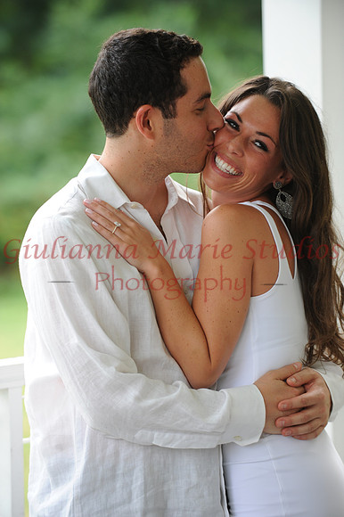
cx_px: 172
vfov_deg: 11.8
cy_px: 258
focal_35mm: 175
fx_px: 2511
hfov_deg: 7.8
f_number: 5
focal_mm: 175
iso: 500
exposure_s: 1/125
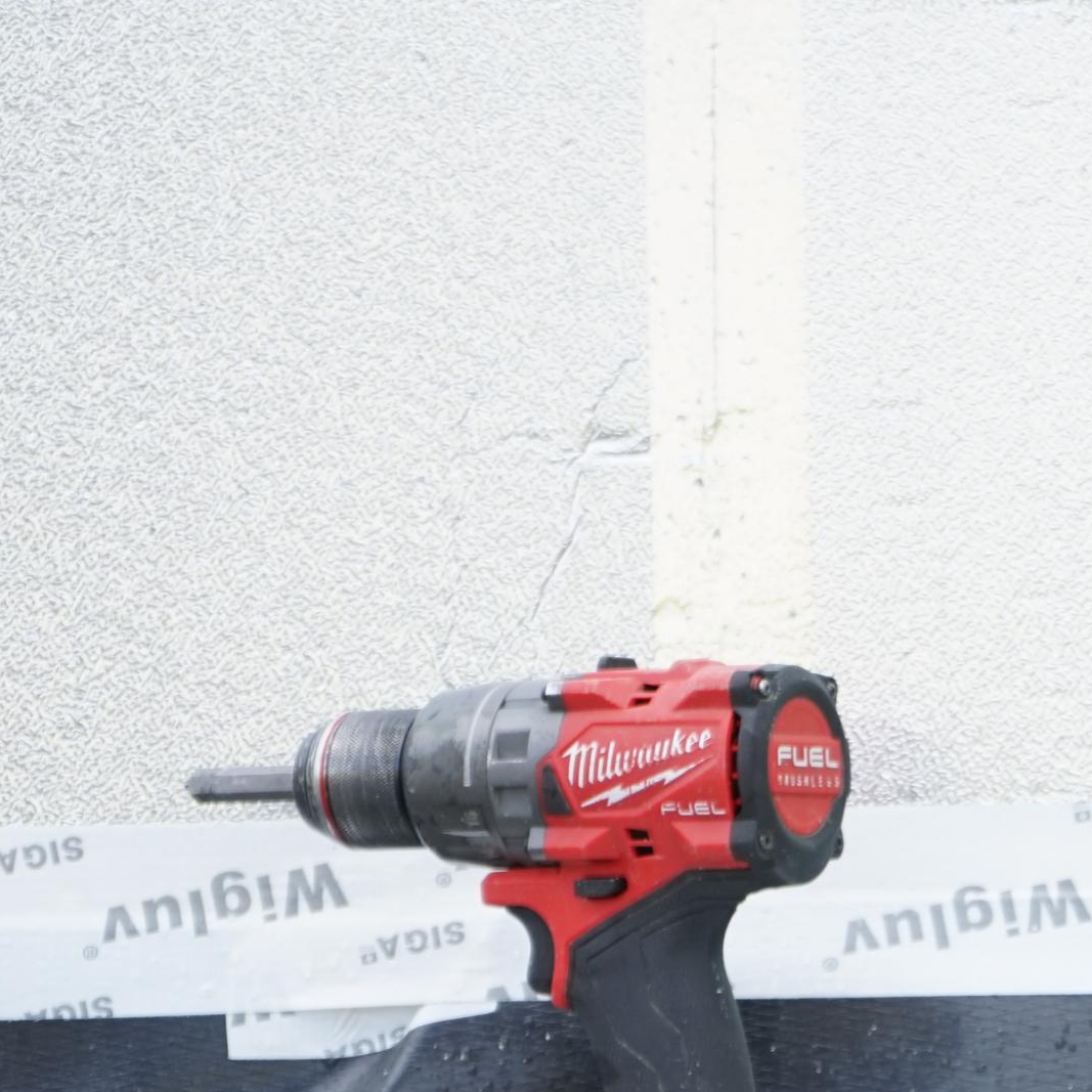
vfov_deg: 8.1
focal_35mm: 214
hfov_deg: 8.0
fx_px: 7638
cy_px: 1172
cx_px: 1710
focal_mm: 70
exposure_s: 1/100
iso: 100
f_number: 6.3
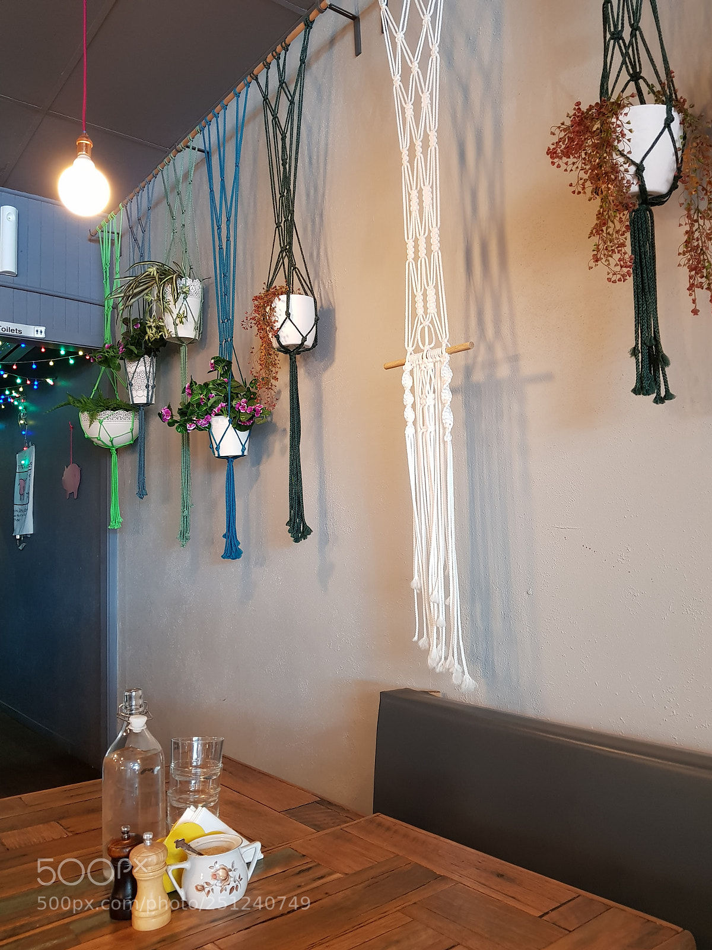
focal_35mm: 26
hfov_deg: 53.1
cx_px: 356
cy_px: 475
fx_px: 713
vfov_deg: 67.3
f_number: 1.7
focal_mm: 4.2
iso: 200
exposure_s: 1/33
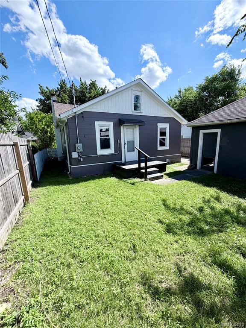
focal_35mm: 14
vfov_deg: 102.1
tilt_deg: -9.6
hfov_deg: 85.7
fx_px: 133
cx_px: 123
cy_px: 164
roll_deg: +2.4
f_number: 2.2
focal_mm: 2.22
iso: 32
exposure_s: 1/841
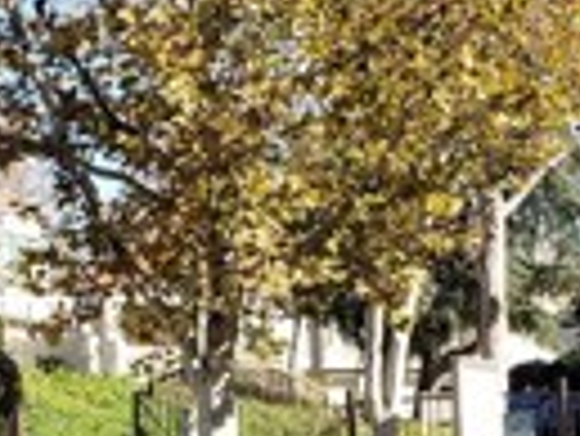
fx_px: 2163
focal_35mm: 129
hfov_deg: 15.1
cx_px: 486
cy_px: 481
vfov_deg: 11.3
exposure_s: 1/635
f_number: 2.4
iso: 50
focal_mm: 4.3
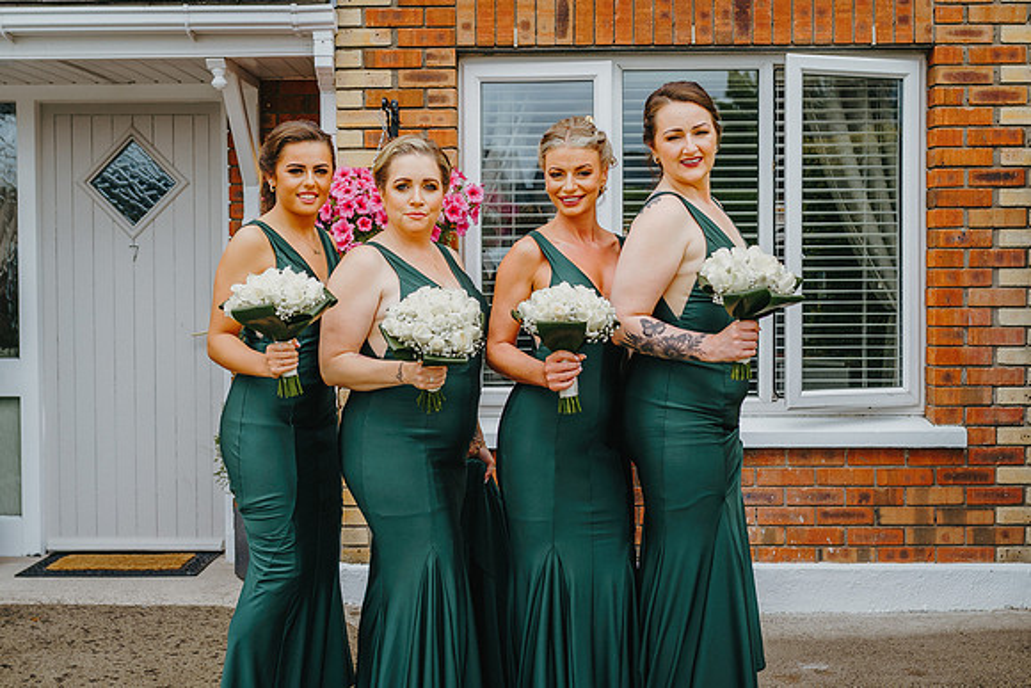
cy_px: 316
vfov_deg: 29.0
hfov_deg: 42.5
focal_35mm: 46
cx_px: 516
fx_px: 1327
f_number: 2.8
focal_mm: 35
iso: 100
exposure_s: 1/1000
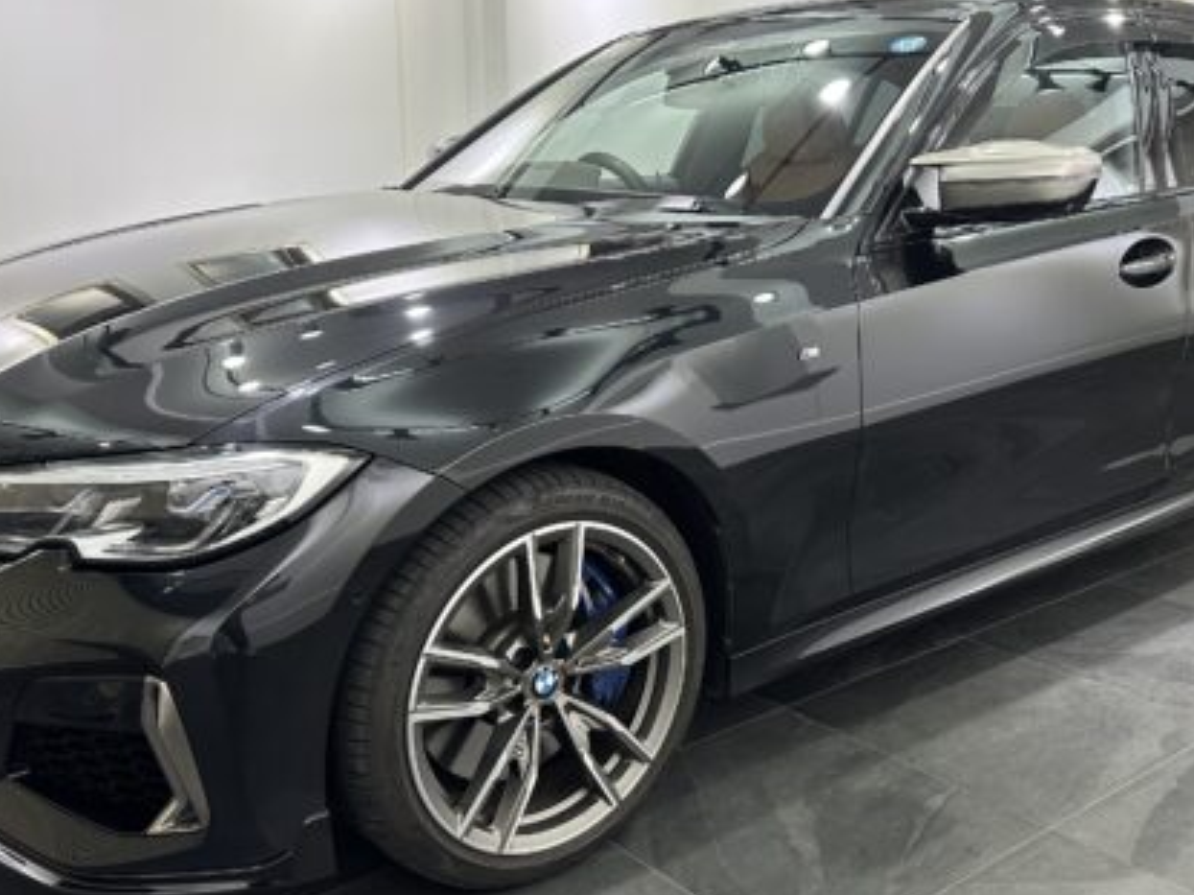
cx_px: 624
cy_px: 544
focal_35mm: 37
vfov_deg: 38.5
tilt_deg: -17.3
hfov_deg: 50.1
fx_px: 1276
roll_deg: -0.2
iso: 200
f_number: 1.78
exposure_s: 1/69
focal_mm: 6.86
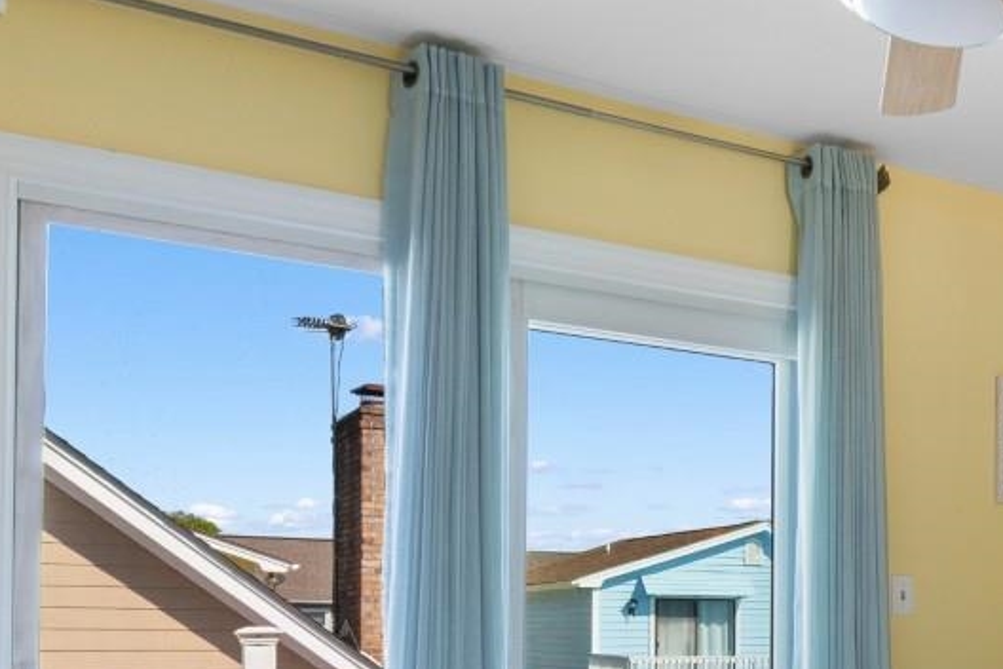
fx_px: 1282
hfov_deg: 35.6
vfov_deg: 27.9
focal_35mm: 46
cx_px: 1138
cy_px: 627
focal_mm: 10
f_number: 4.5
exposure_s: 1/60
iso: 100
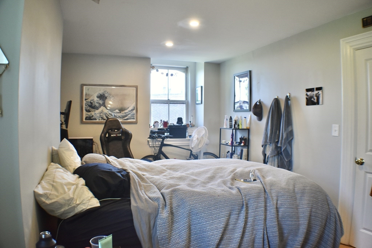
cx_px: 186
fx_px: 341
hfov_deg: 57.2
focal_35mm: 33
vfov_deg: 40.0
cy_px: 124
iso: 800
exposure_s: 1/125
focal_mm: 22
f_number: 3.8
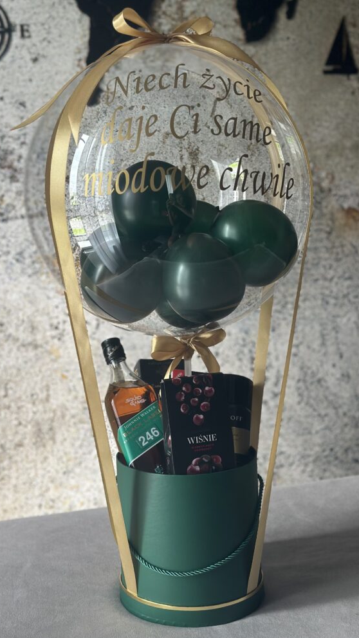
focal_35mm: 54
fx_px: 914
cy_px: 318
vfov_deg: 38.5
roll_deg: +0.2
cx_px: 155
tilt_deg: -10.2
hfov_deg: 22.2
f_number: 1.78
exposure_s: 1/89
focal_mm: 6.86
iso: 125
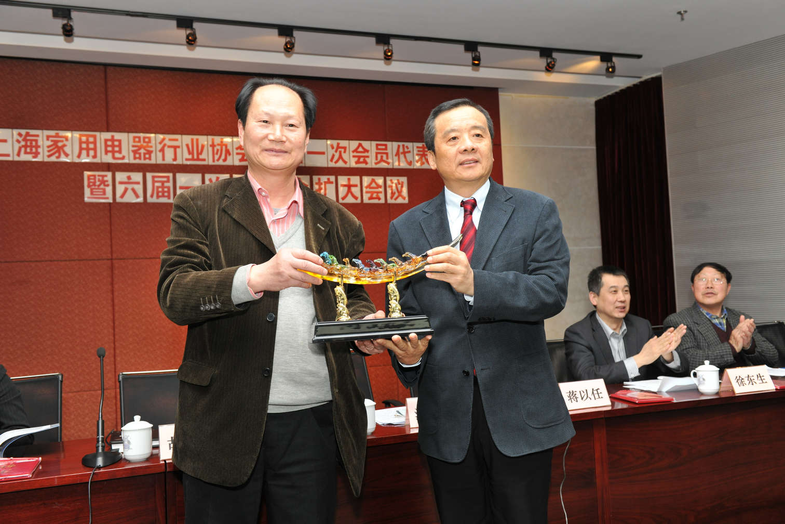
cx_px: 392
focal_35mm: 35
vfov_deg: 37.9
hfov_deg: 54.4
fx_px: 763
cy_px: 262
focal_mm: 35
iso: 800
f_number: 5.6
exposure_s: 1/125
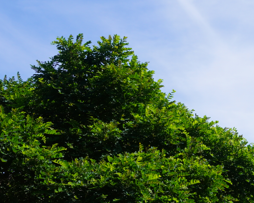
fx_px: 802
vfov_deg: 14.4
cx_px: 372
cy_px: 85
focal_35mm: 107
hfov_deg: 16.5
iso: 100
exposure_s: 1/160
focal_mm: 21
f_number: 10
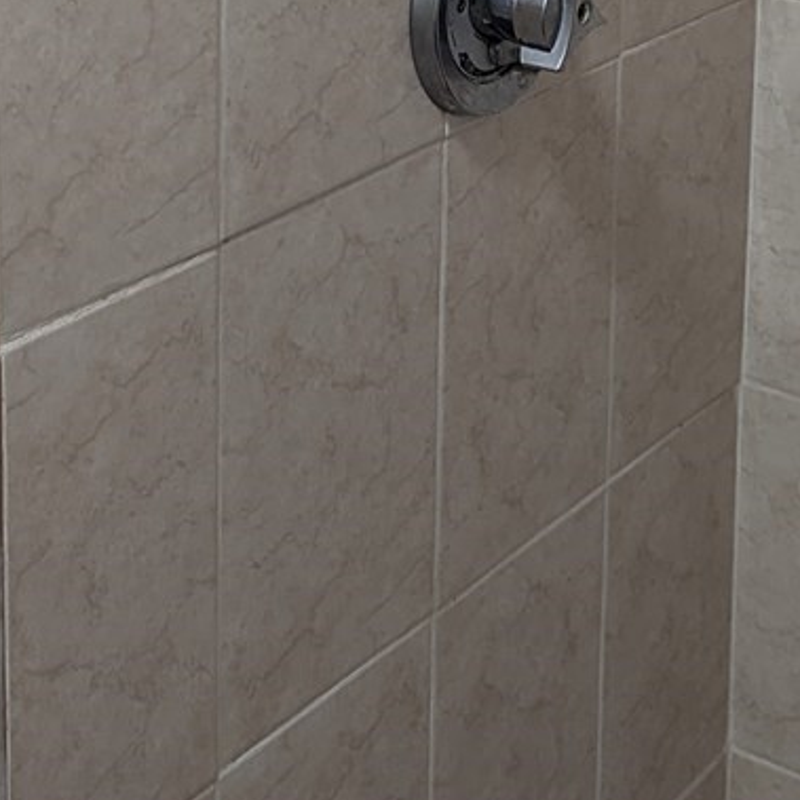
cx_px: 370
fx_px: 2249
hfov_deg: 20.2
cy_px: -215
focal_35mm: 86
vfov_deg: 18.8
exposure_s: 1/120
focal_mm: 6.81
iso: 833
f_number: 1.85
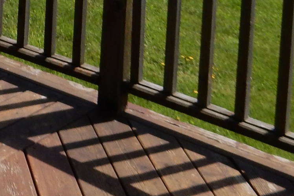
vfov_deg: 11.8
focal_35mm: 104
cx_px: -108
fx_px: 849
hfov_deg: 18.1
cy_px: -192
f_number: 3.7
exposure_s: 1/1600
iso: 125
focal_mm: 4.5
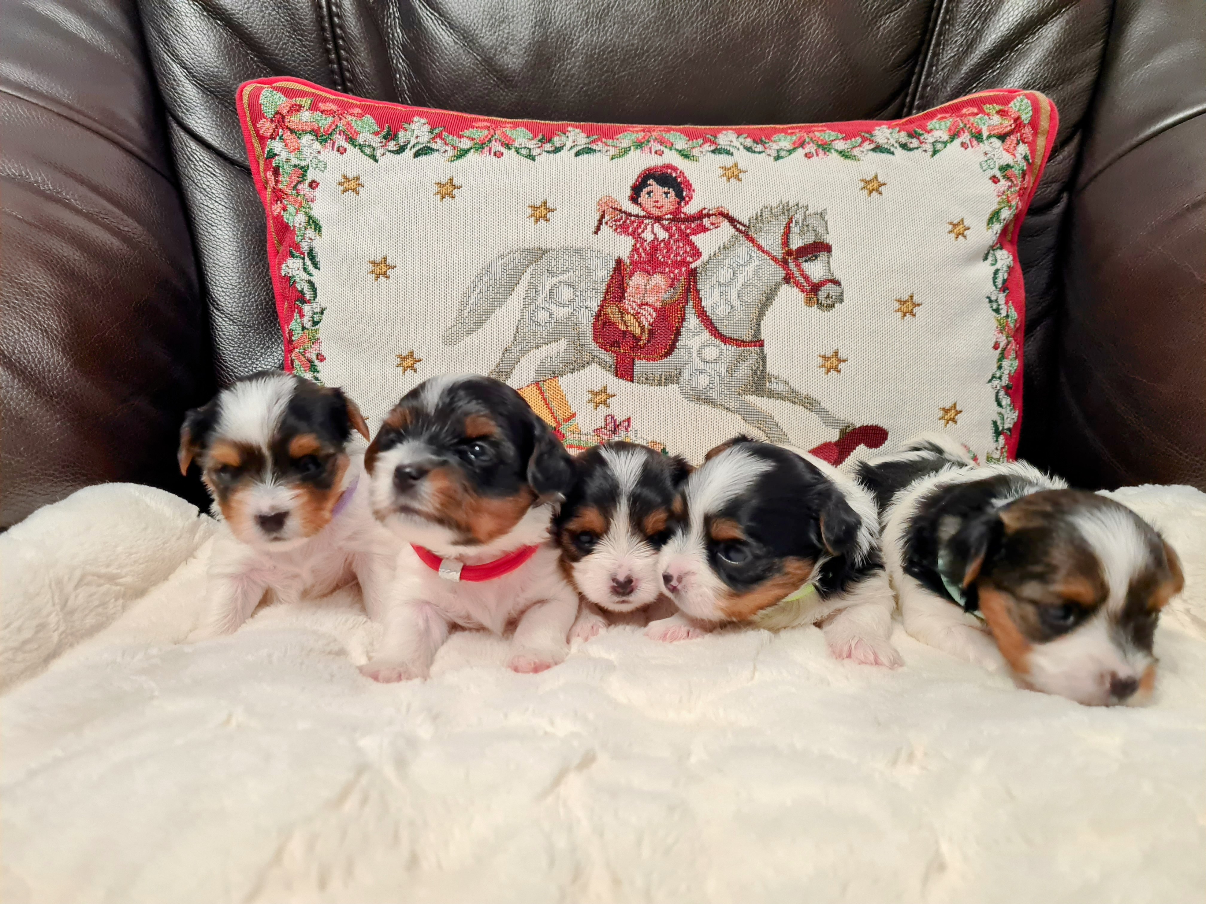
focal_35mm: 26
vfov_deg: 53.1
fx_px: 906
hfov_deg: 67.3
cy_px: 452
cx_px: 603
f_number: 1.8
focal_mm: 5.4
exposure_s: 1/50
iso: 640
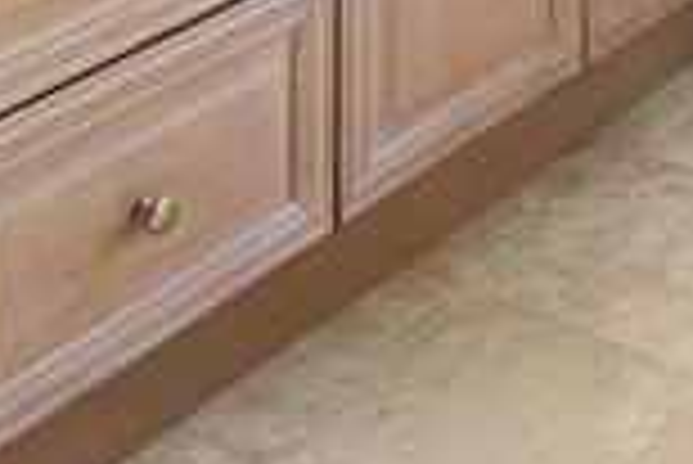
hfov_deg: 20.6
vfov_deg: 11.2
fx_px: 1792
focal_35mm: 93
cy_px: -786
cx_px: 810
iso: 200
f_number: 8
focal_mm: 14
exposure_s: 1/20
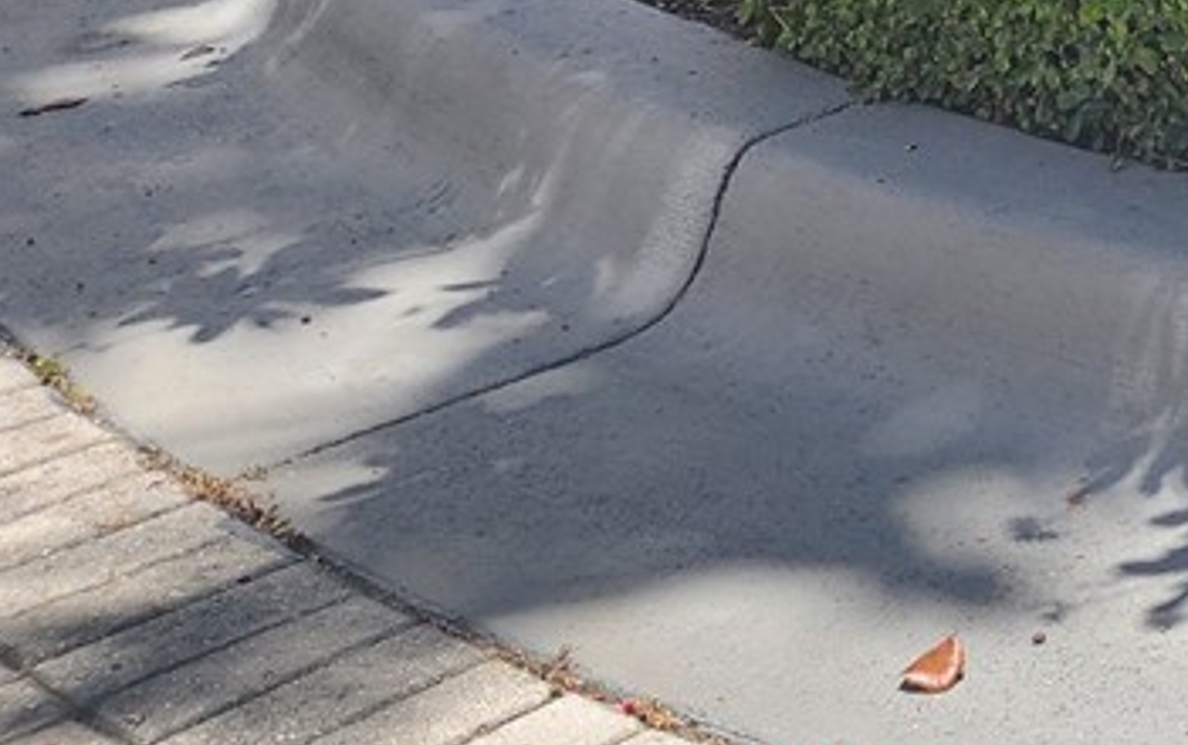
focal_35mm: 111
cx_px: 2312
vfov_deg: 11.0
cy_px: -589
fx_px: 3597
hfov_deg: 15.4
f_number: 1.8
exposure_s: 1/499
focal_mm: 6.4
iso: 12
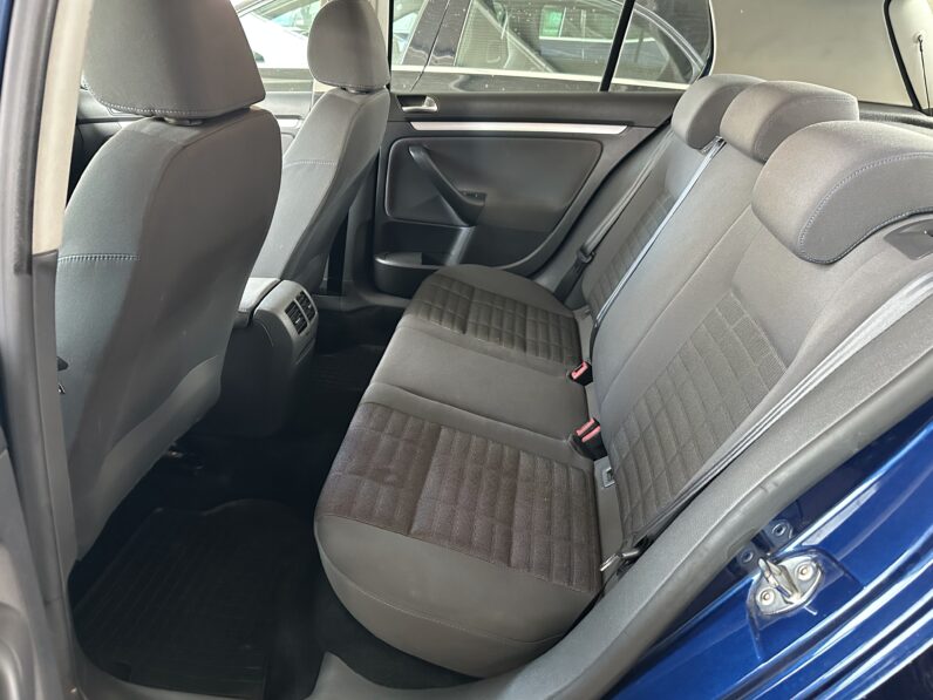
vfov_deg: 56.8
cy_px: 350
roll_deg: -3.2
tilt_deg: -25.4
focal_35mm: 24
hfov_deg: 71.6
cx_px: 466
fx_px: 647
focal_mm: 6.86
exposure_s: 1/60
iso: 800
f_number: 1.78
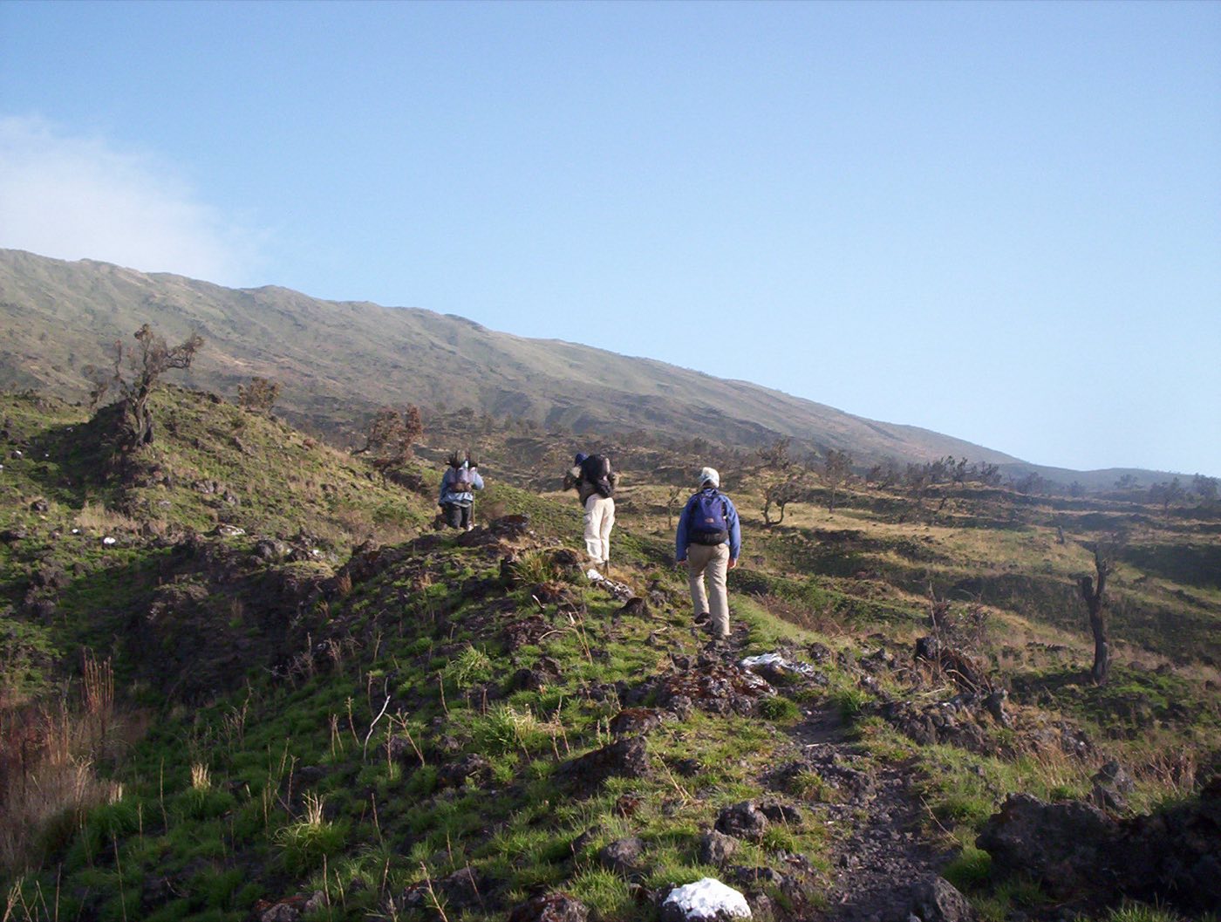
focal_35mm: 38
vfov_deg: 37.9
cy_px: 461
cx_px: 610
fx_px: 1344
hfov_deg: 48.9
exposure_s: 1/327
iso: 100
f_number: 4.5
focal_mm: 4.99
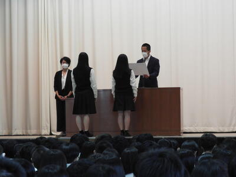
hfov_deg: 11.0
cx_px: 118
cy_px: 88
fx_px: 1227
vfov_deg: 8.2
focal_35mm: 180
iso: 400
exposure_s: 1/30
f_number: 5.3
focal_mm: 32.2
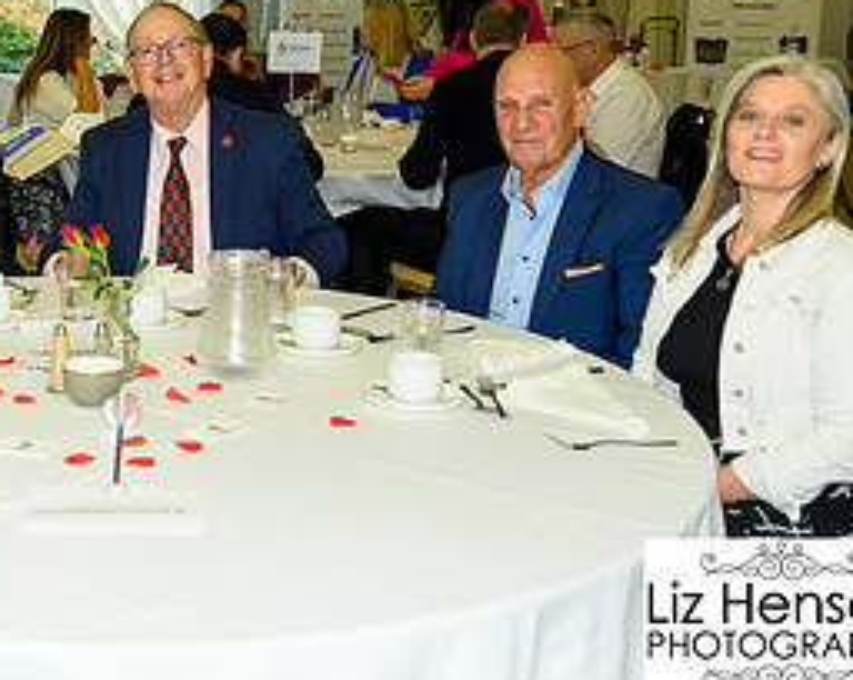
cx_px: 58
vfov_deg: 25.6
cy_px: 216
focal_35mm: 59
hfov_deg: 30.4
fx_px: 1487
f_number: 4
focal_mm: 24
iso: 1250
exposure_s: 1/160
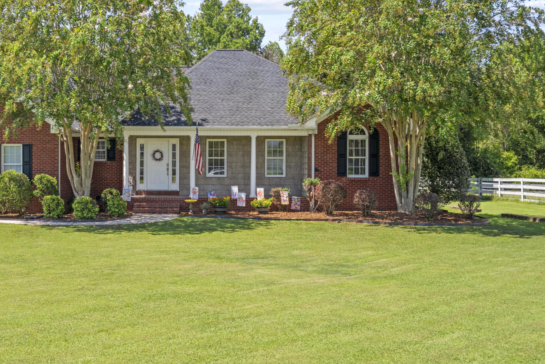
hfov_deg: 45.2
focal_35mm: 42
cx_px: 154
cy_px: 164
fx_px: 636
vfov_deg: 31.9
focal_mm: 28
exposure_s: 1/60
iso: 500
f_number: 8
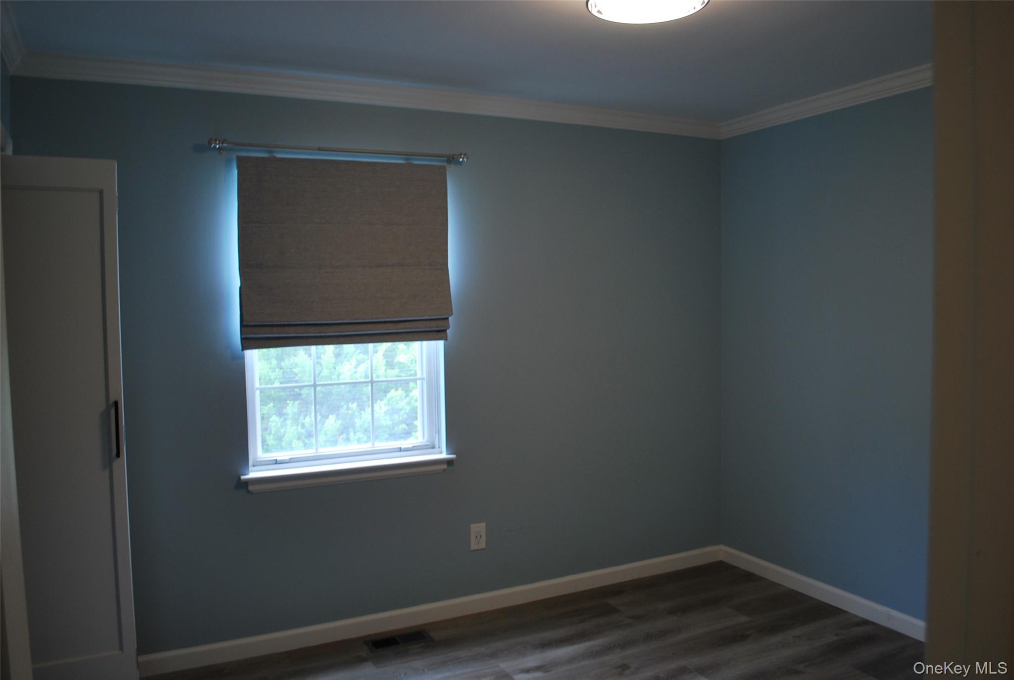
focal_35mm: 27
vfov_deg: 48.1
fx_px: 762
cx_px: 507
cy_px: 340
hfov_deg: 67.3
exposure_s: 1/40
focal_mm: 18
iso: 200
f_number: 3.5
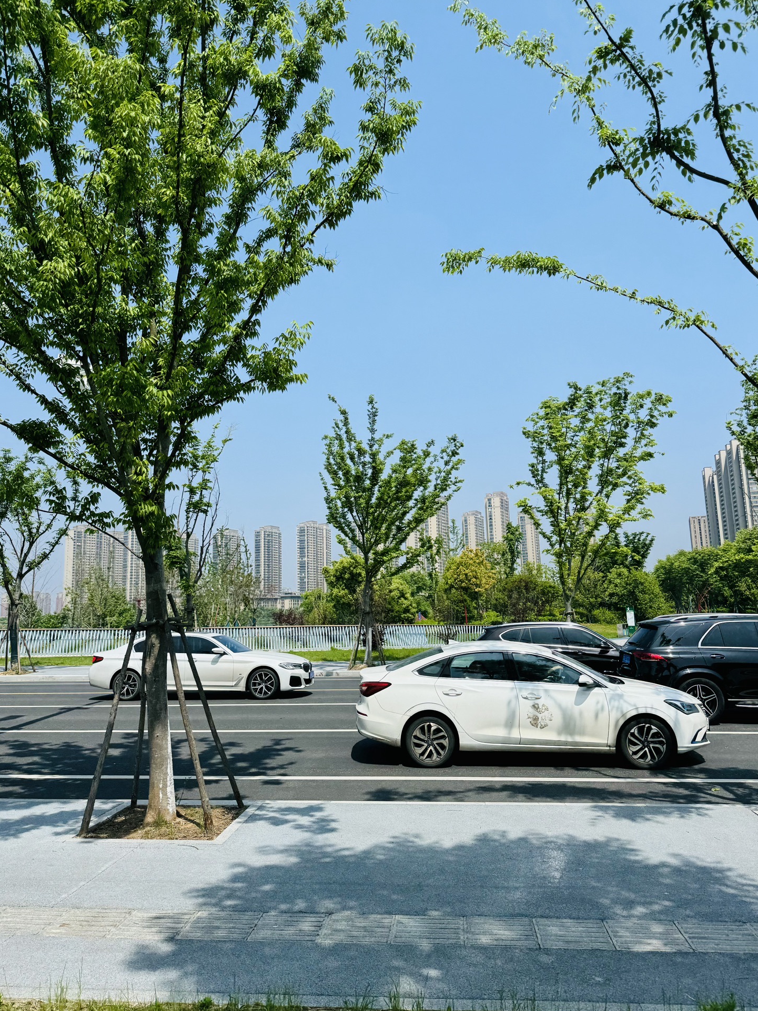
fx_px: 730
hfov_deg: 54.9
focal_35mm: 25
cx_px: 376
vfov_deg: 69.4
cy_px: 488
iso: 80
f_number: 1.78
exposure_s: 1/5348
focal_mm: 6.76
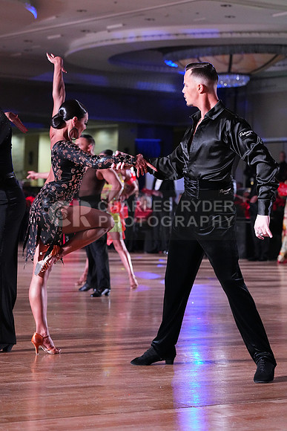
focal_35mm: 100
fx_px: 1195
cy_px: 216
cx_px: 144
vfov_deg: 20.4
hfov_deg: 13.7
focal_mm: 100
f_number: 5
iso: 10000
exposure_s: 1/400
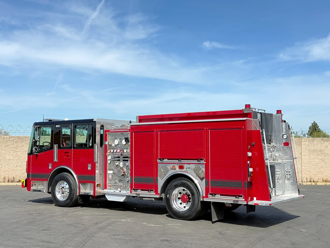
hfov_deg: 39.7
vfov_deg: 30.3
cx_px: 165
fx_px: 458
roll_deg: -0.3
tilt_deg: +3.8
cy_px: 124
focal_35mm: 48
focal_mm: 6.76
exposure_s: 1/1980
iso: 100
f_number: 1.78
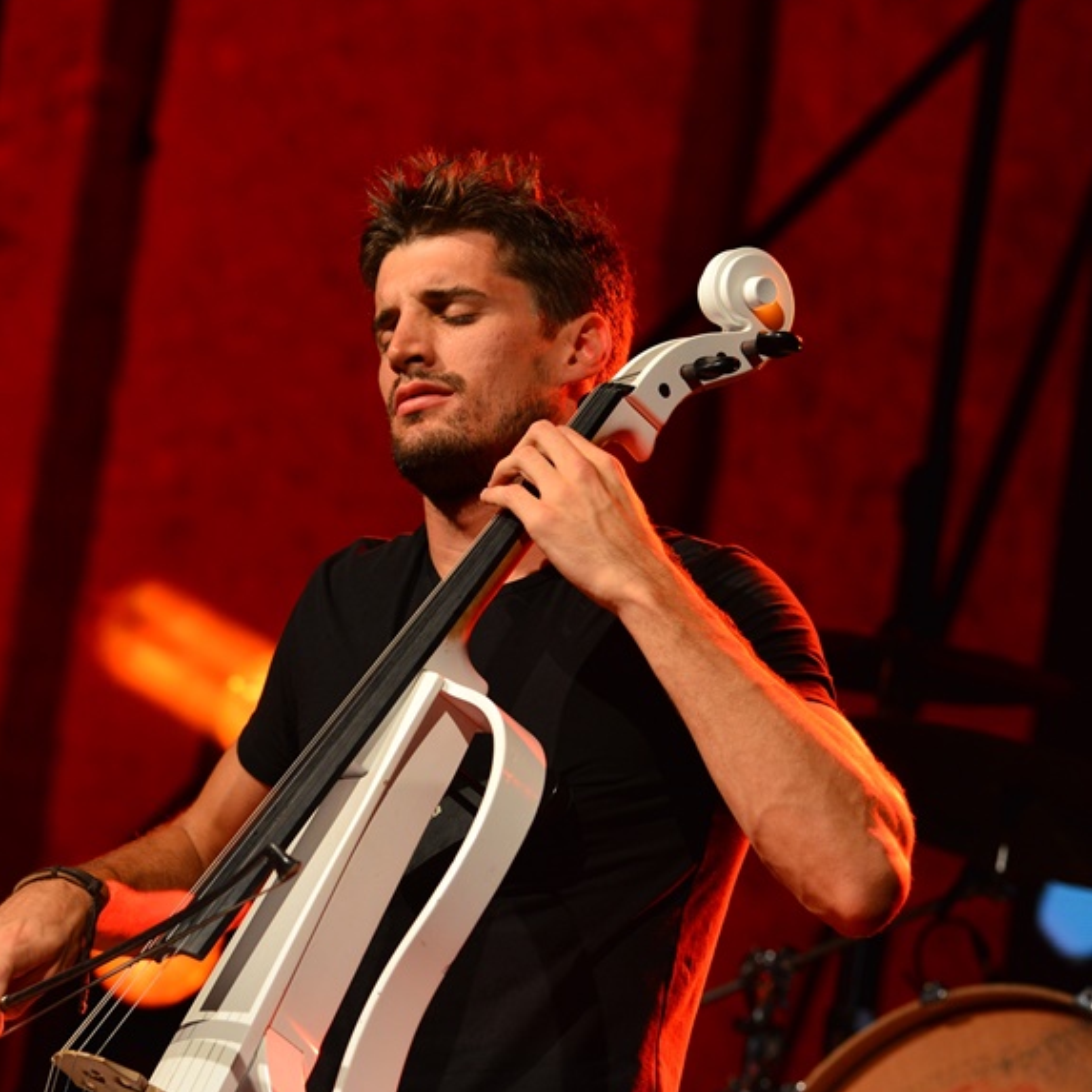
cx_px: 368
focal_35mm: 167
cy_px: 544
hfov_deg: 10.5
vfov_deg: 10.5
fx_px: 5960
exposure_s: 1/100
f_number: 5.6
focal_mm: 125
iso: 1600
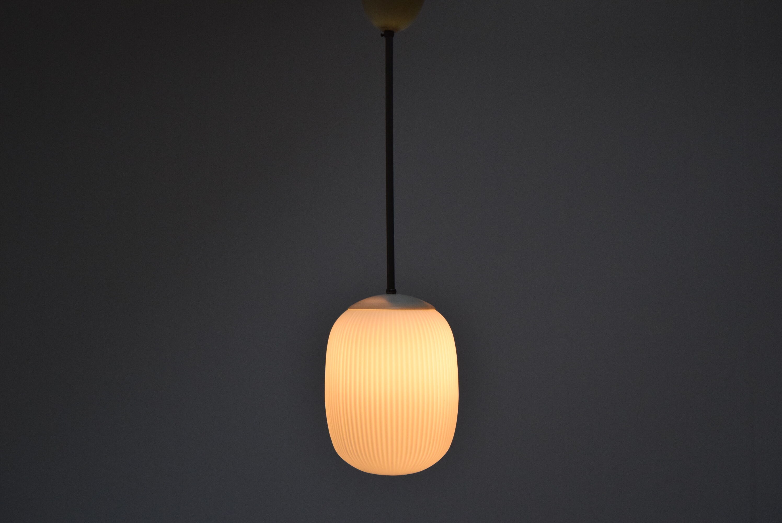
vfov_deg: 28.1
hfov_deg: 41.1
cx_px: 391
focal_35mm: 48
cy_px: 262
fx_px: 1043
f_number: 7.1
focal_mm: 32
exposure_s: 1/200
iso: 1600
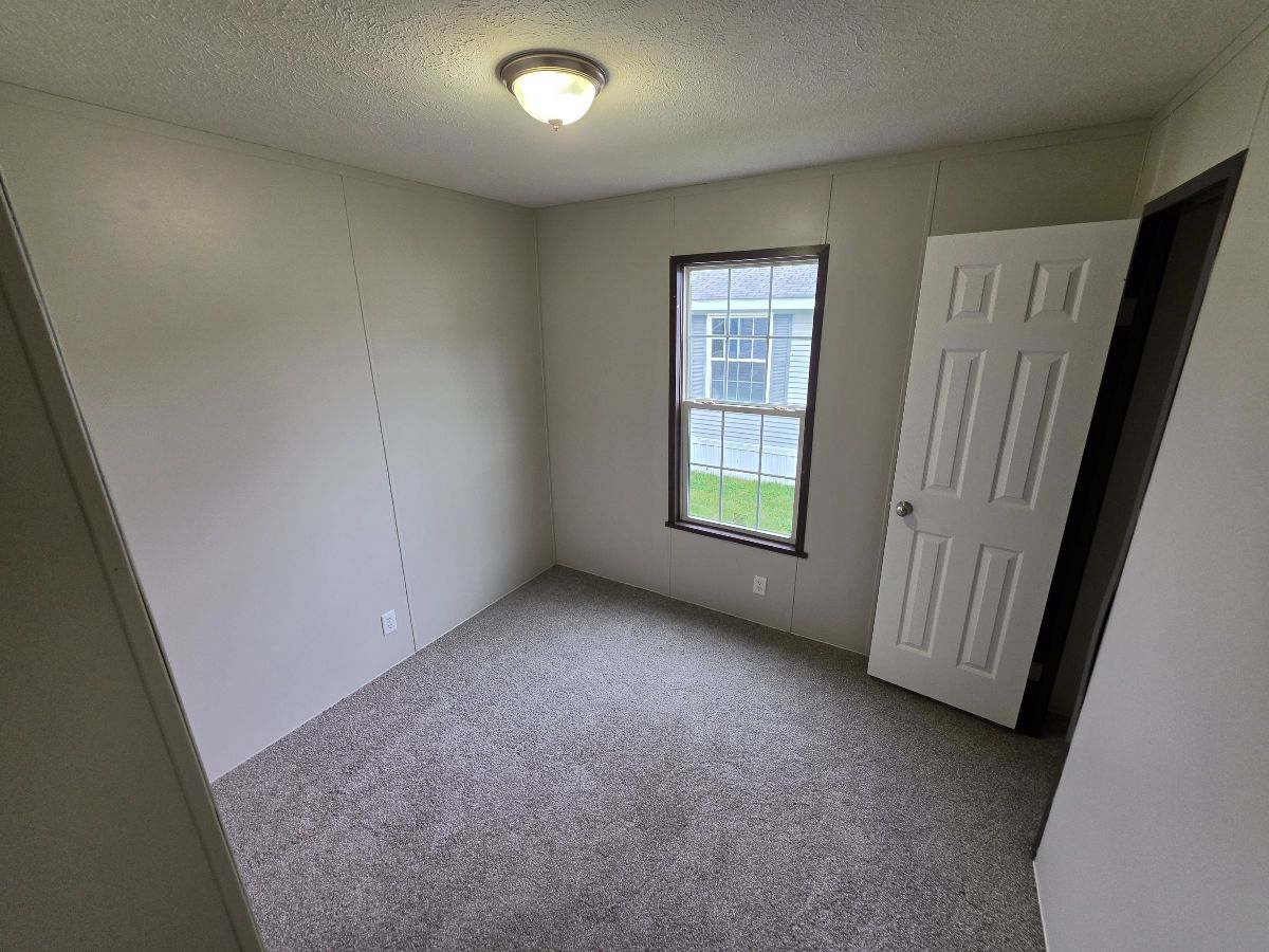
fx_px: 477
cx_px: 634
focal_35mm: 13
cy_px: 476
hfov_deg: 106.2
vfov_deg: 89.9
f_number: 1.9
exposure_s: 1/120
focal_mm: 2.2
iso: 80
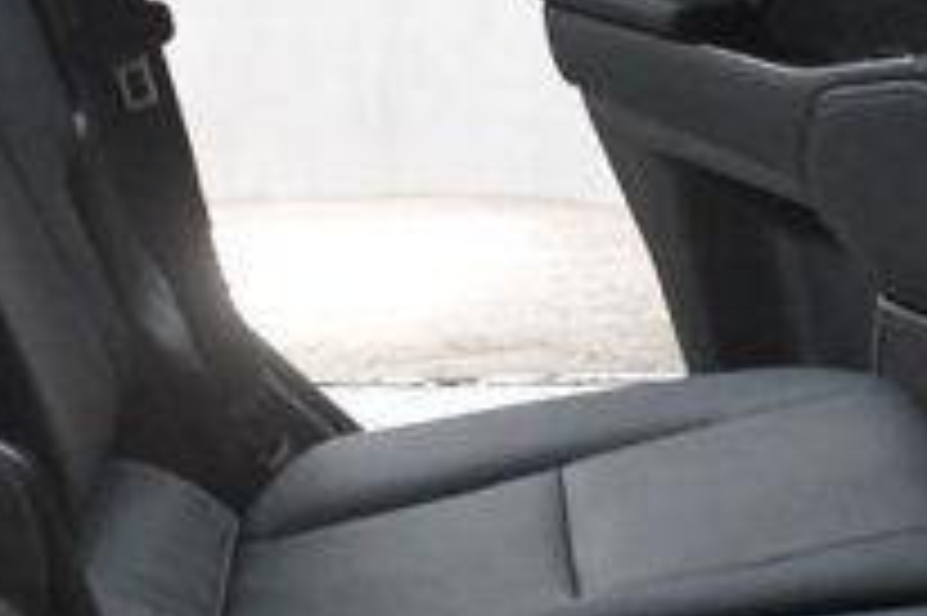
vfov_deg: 10.2
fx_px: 3448
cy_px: 436
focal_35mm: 134
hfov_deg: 15.3
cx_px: 648
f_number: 3.5
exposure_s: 1/125
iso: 2200
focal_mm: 18
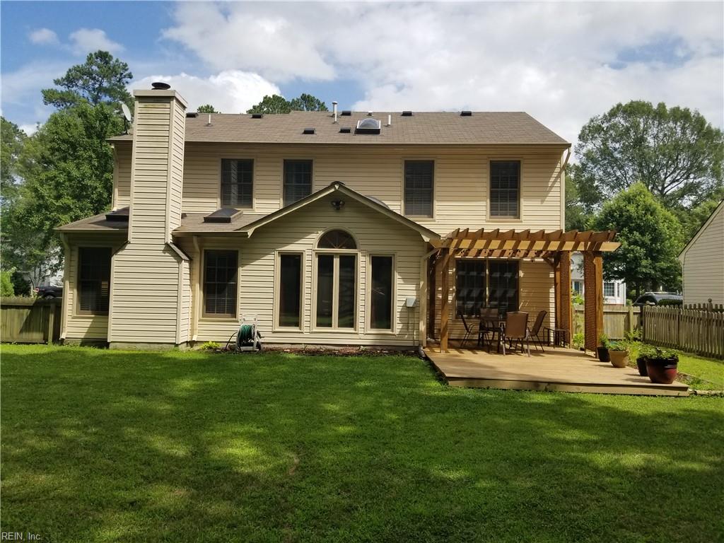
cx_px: 362
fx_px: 544
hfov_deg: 67.3
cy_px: 272
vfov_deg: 53.1
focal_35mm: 26
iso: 50
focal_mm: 4.25
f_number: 1.7
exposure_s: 1/2808
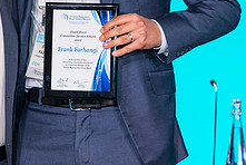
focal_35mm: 257
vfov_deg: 5.3
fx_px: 1758
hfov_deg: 8.0
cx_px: -1
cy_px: -48
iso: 1250
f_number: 4.5
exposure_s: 1/200
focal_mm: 98
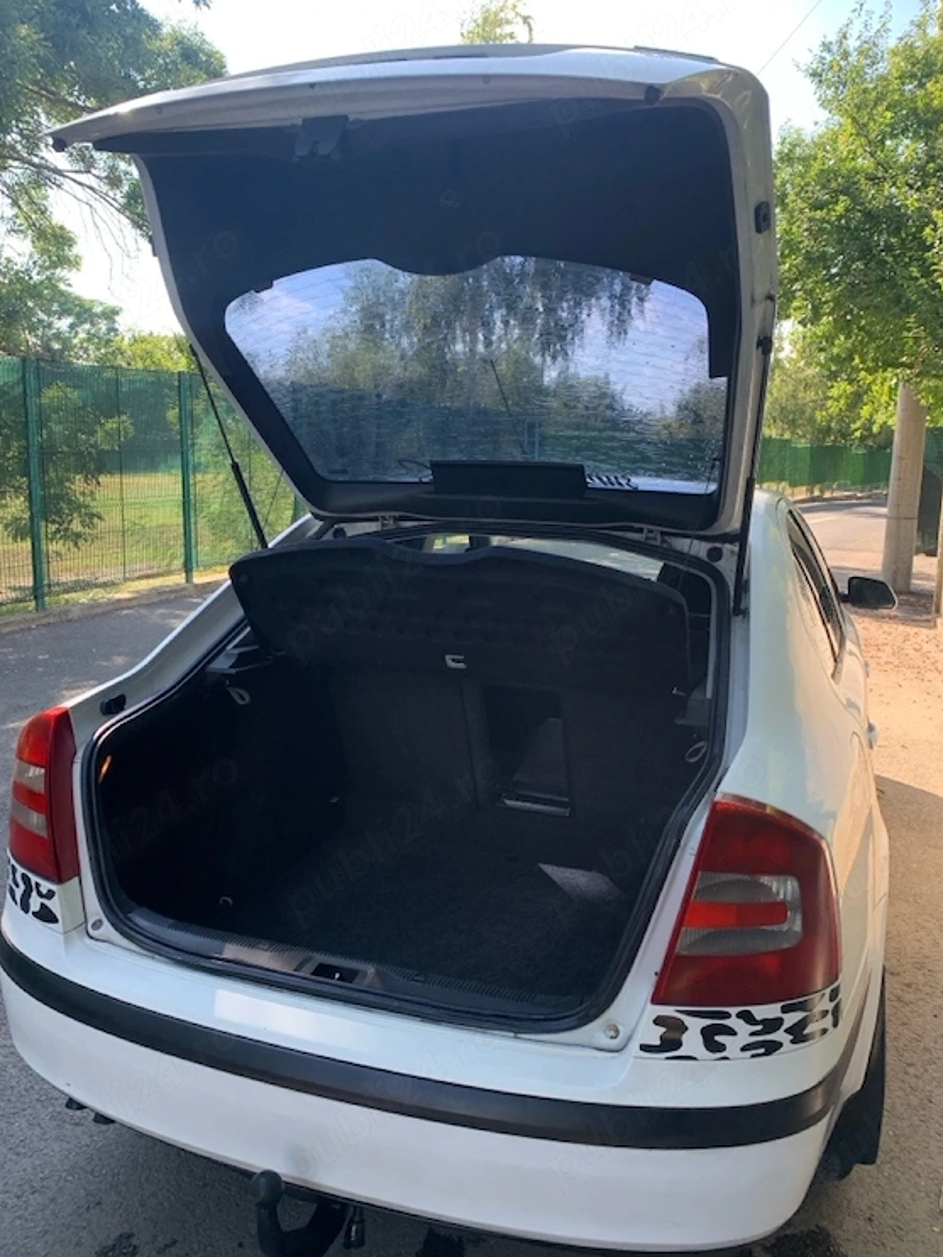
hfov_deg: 49.7
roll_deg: -1.0
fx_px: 1017
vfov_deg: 63.4
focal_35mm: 28
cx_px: 460
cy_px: 614
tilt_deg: -7.7
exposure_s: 1/239
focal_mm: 4.25
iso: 25
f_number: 1.8
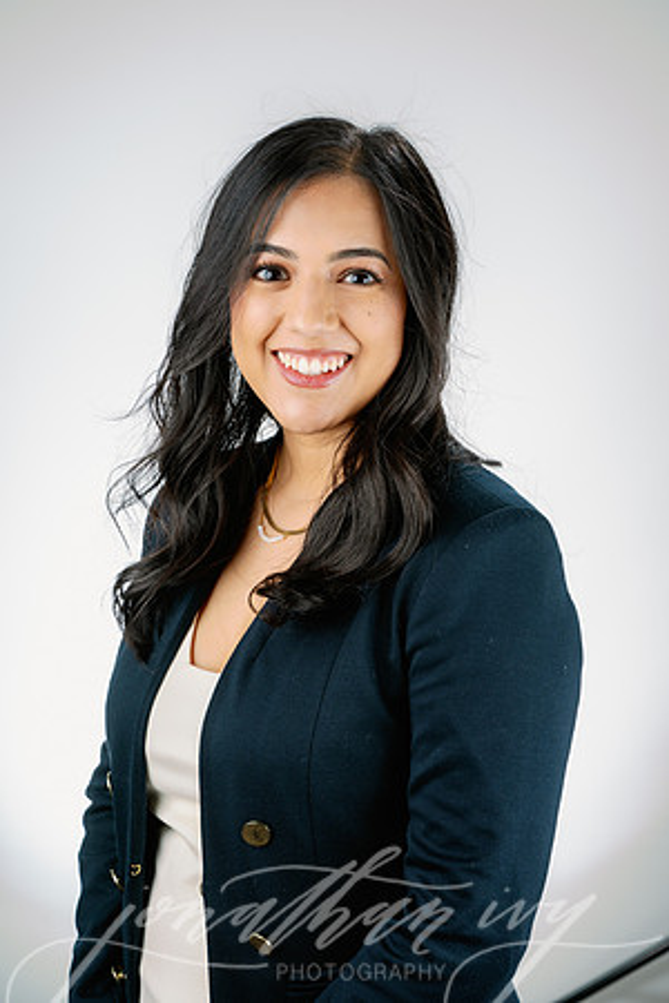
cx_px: 334
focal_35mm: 70
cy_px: 502
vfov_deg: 28.8
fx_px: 1951
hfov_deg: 19.5
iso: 125
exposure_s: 1/160
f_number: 8
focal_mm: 70
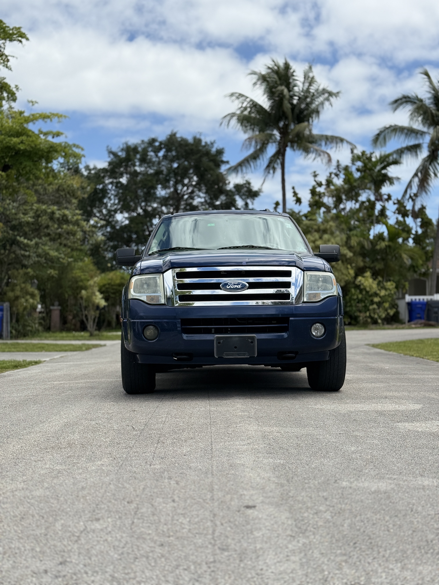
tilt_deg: +1.7
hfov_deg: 30.3
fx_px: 812
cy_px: 292
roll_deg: +0.3
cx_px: 220
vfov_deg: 39.7
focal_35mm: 48
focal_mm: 6.76
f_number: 1.78
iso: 64
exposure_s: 1/5587
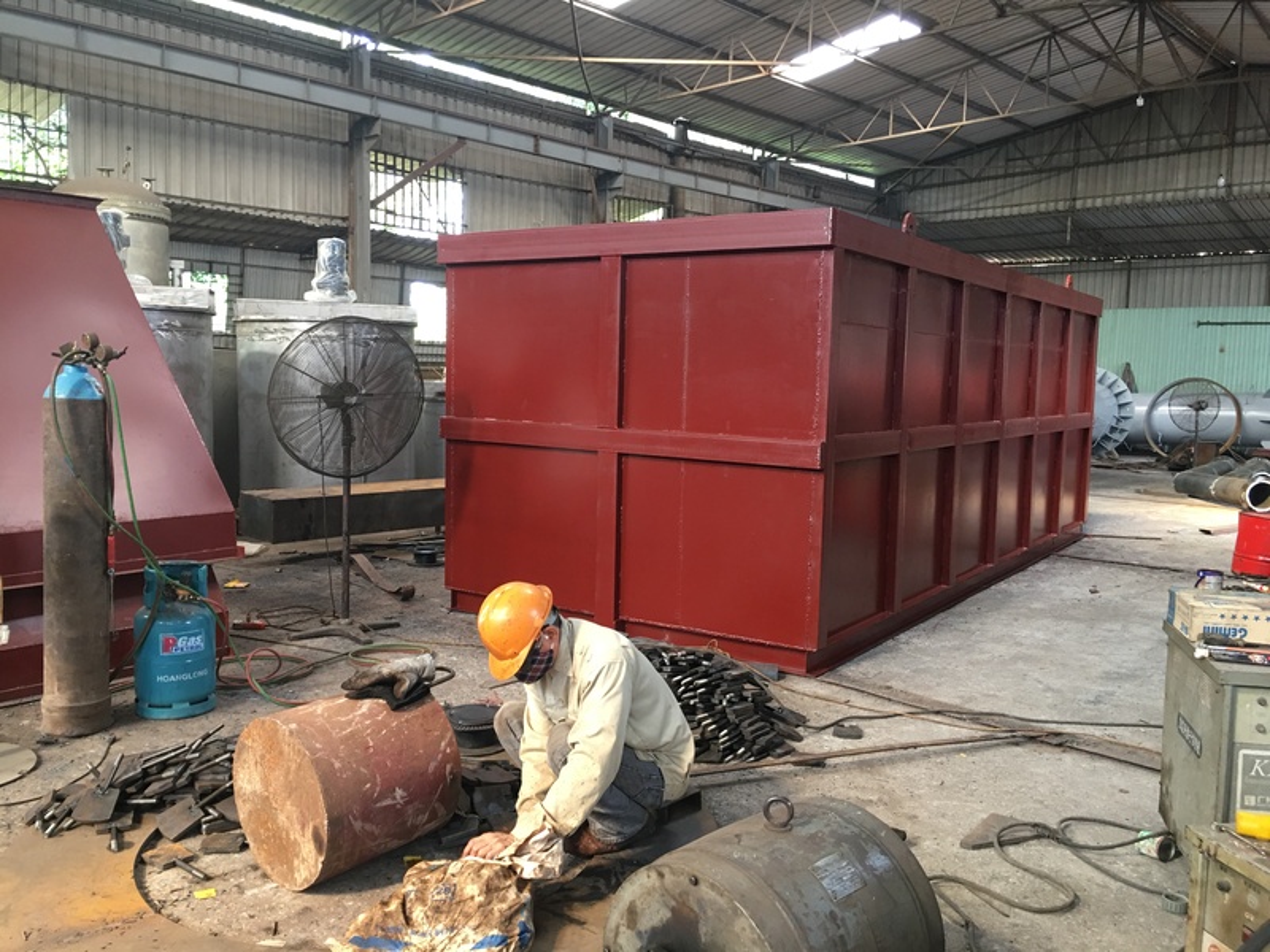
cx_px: 635
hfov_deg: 61.7
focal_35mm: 29
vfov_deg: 48.2
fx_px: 1064
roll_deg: -2.2
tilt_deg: -3.7
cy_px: 476
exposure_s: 1/17
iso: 64
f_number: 2.2
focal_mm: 4.15
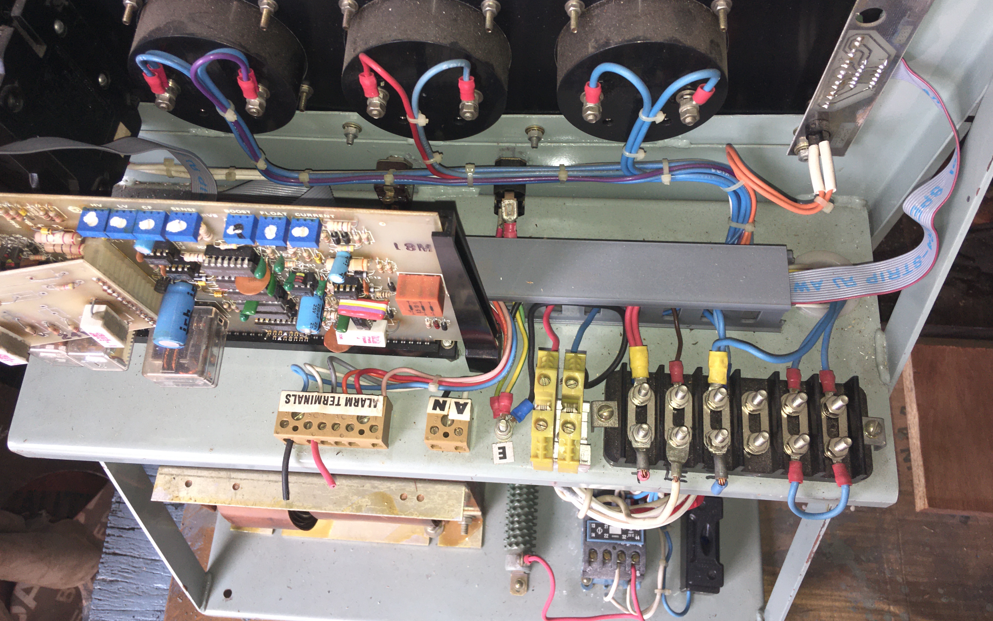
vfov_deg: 40.6
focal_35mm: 31
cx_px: 495
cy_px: 285
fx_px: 839
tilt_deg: -67.9
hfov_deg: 61.2
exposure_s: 1/67
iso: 25
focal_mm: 4.15
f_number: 2.2
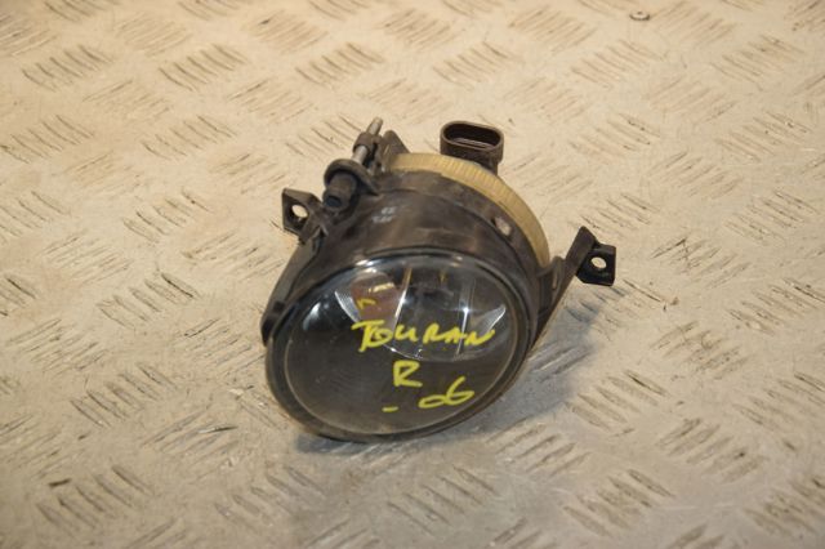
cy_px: 274
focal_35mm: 120
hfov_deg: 17.1
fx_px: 2748
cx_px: 412
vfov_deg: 11.4
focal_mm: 80
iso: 800
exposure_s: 1/200
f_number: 7.1
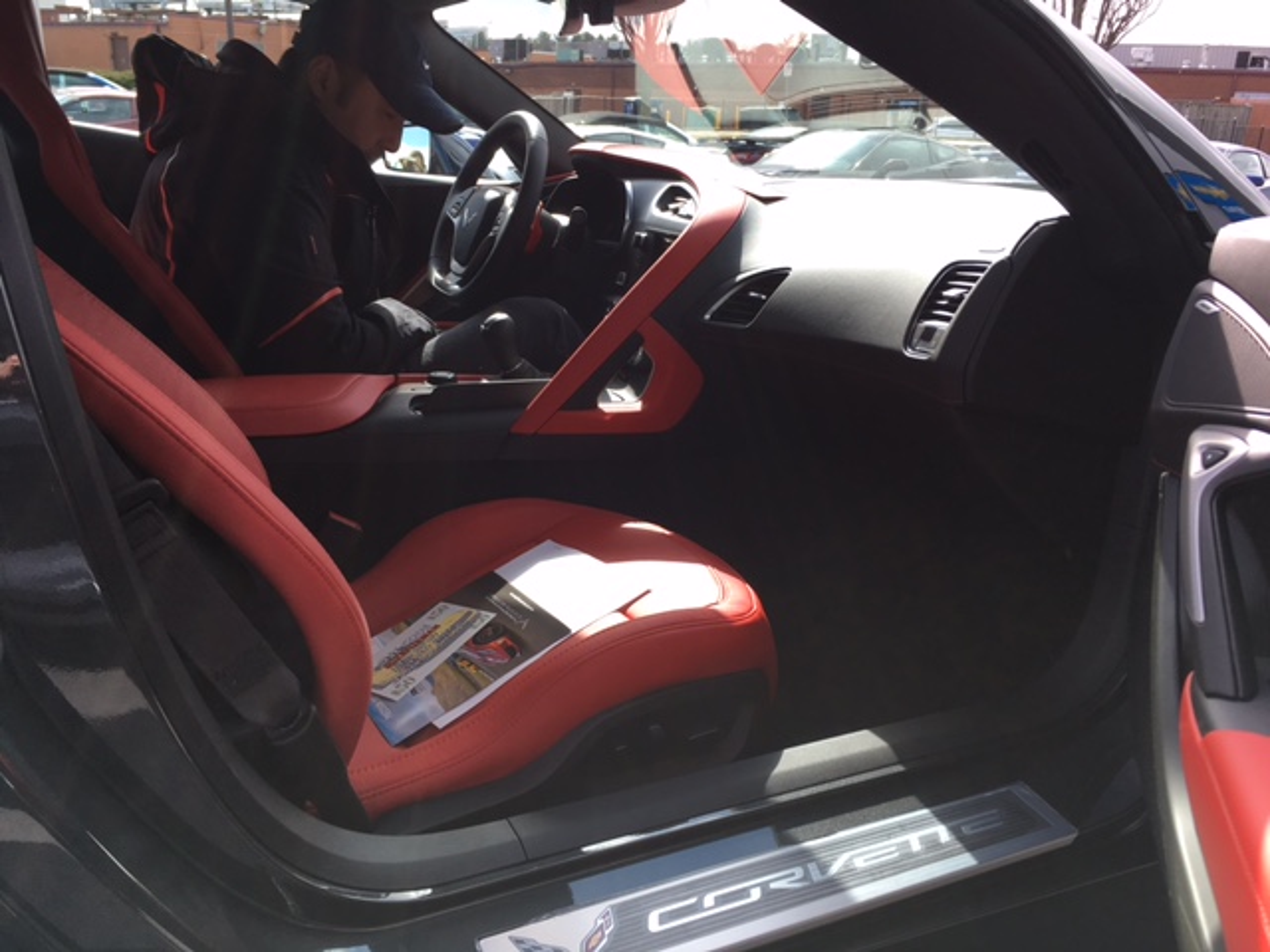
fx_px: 1064
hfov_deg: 61.7
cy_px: 476
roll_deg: -2.5
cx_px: 635
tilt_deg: -19.4
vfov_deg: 48.2
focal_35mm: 29
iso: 25
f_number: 2.2
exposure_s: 1/280
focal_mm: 4.15
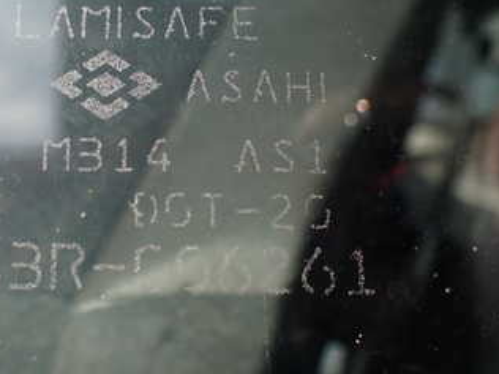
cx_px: 131
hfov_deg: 33.2
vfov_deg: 25.6
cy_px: 150
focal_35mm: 57
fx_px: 822
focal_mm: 5.4
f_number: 3.2
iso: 100
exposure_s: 1/640
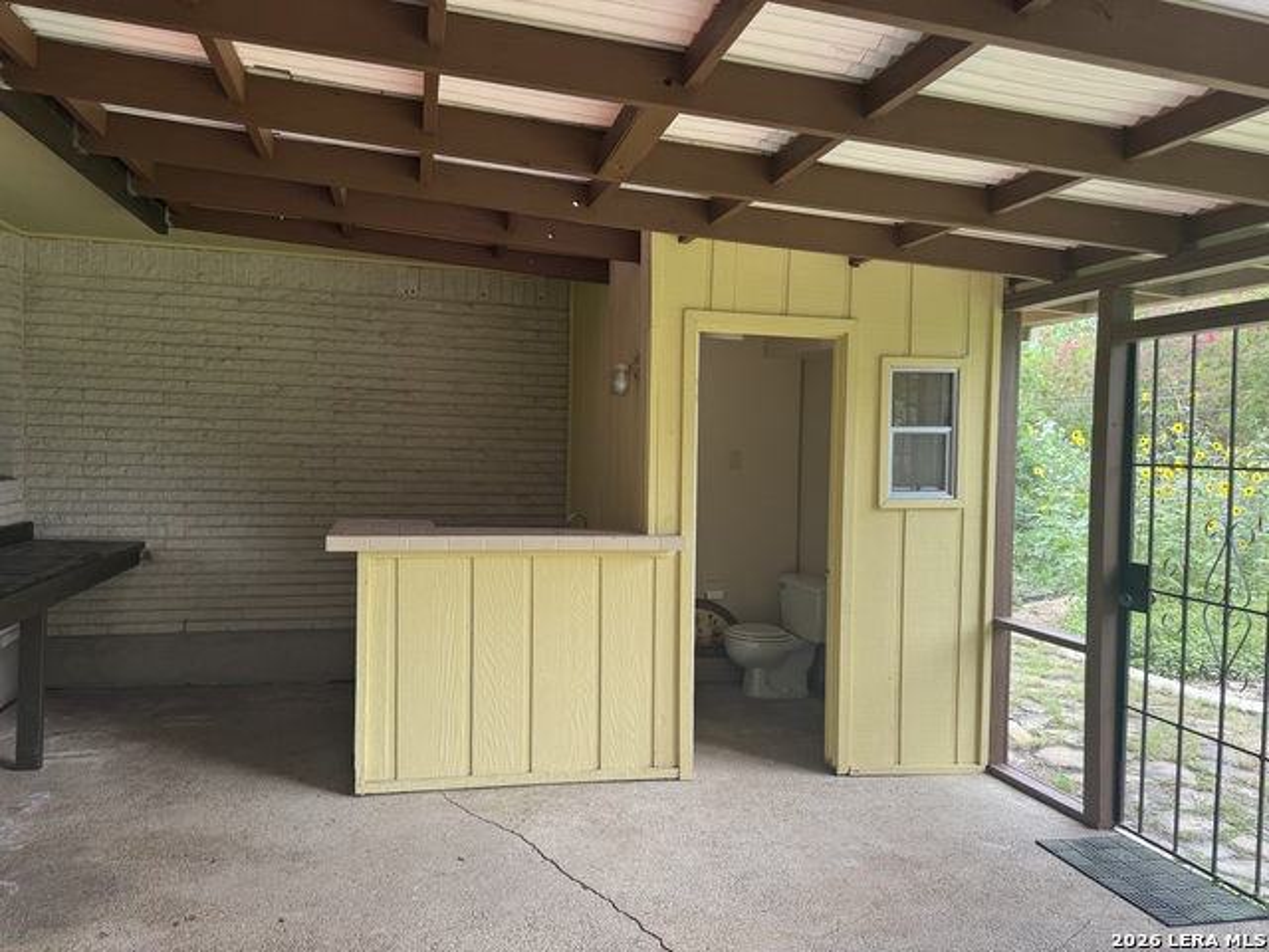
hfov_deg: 71.6
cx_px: 634
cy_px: 476
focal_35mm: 24
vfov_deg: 56.8
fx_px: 880
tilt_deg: -3.6
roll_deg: -1.8
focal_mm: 6.76
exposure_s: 1/121
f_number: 1.78
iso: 80
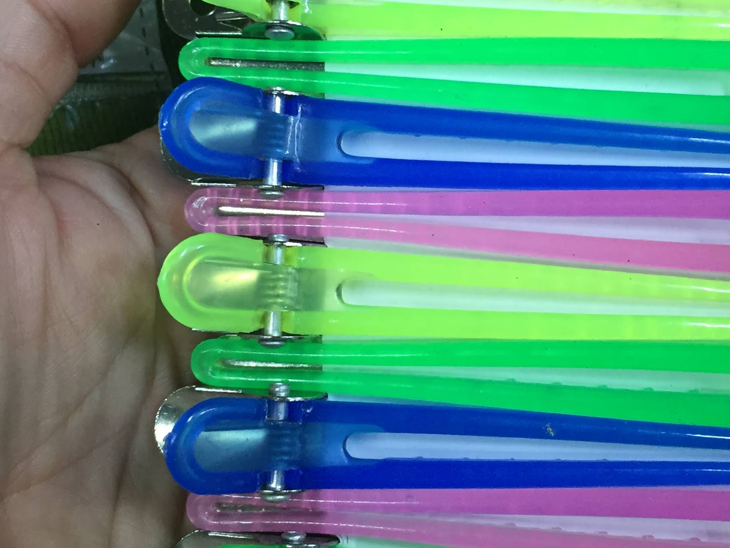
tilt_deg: -69.8
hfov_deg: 33.1
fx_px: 1223
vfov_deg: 25.1
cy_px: 175
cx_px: 449
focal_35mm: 58
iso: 125
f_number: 2.2
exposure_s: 1/33
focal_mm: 4.15
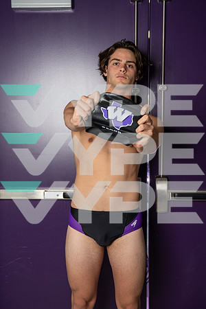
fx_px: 463
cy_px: 154
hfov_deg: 25.1
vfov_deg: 36.9
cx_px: 103
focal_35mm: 54
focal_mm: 54
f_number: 5
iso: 250
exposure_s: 1/250
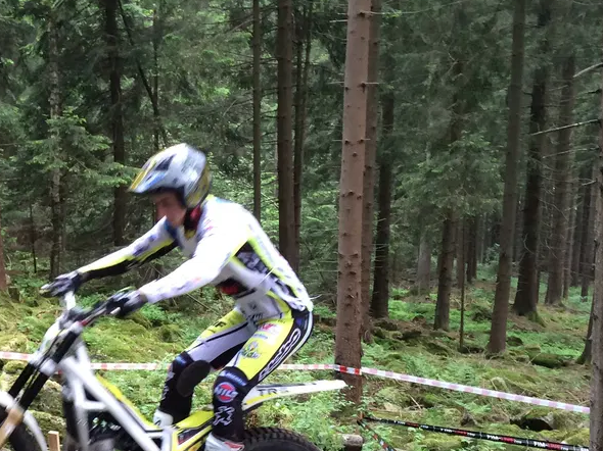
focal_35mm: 59
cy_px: 313
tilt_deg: -14.6
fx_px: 1027
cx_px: 17
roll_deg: +2.2
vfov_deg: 24.6
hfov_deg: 30.7
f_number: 2.2
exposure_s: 1/33
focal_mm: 4.15
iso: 40
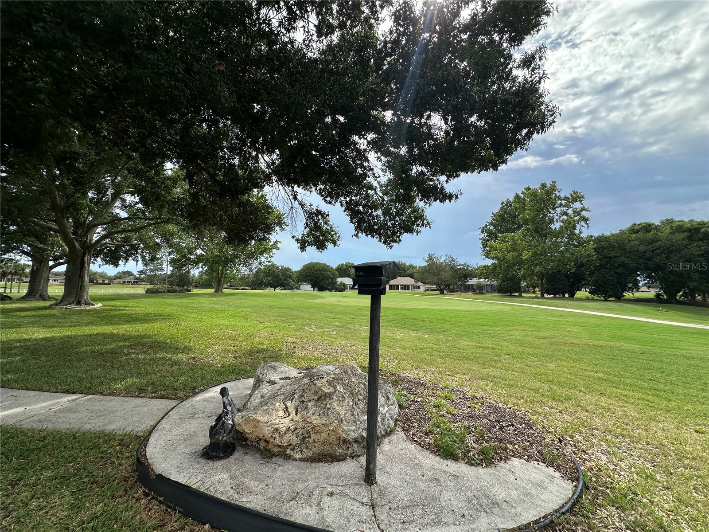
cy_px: 266
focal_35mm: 14
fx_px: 287
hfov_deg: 102.1
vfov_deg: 85.7
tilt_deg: +5.0
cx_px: 354
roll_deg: -0.9
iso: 50
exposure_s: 1/1490
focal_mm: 2.22
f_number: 2.2
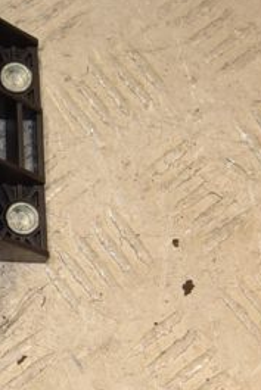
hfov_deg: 10.6
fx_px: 1336
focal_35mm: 123
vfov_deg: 16.6
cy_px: 118
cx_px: -190
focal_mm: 34
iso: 800
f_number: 8
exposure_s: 1/200
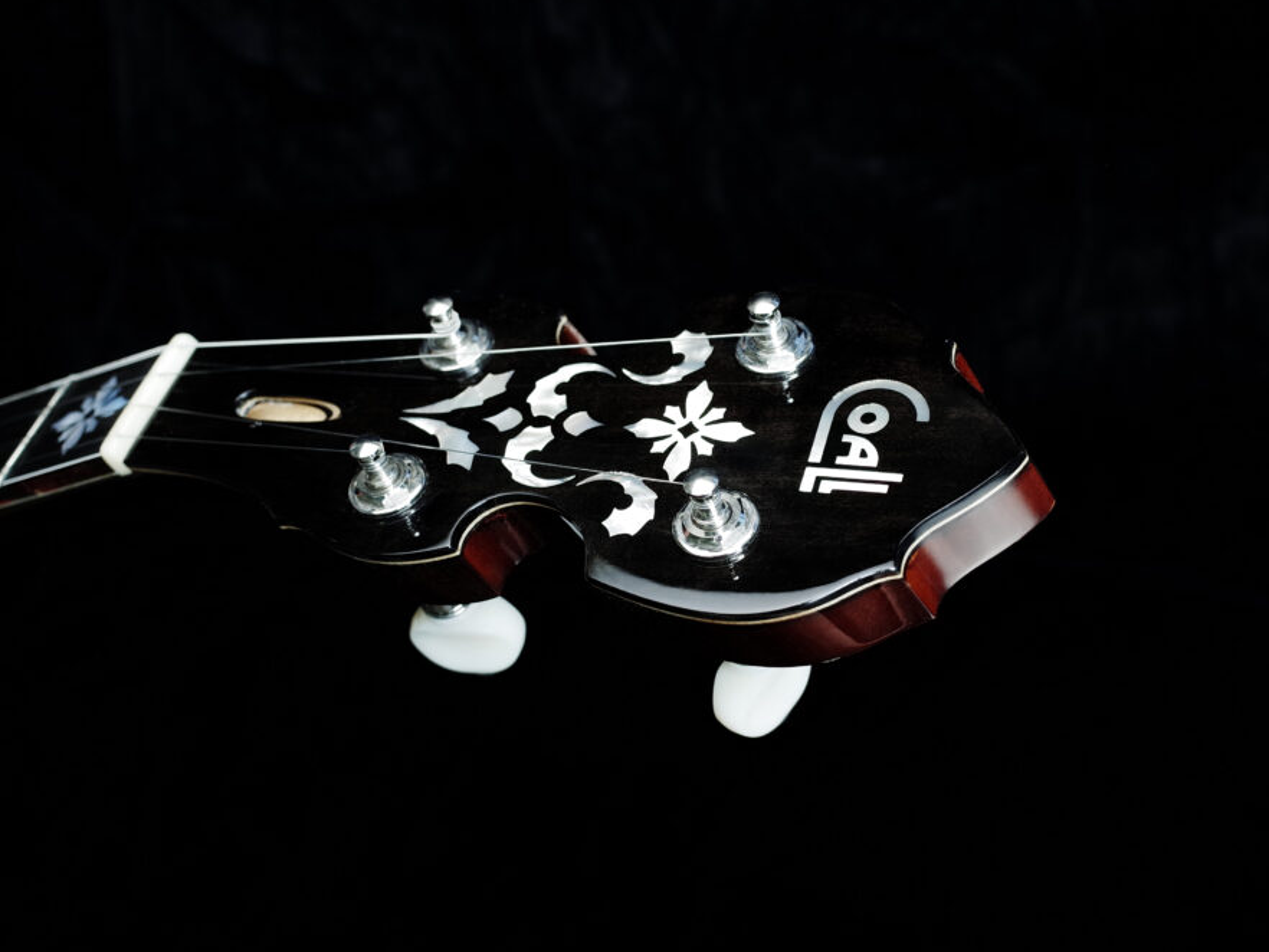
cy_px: 468
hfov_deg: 47.8
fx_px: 1430
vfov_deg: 36.8
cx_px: 702
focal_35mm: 39
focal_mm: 18.3
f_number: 4
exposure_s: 1/60
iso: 400
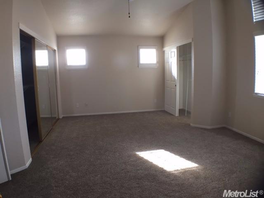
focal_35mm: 29
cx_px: 132
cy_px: 99
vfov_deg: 48.2
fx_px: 221
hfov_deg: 61.7
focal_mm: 4.15
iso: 32
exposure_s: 1/30
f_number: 2.2
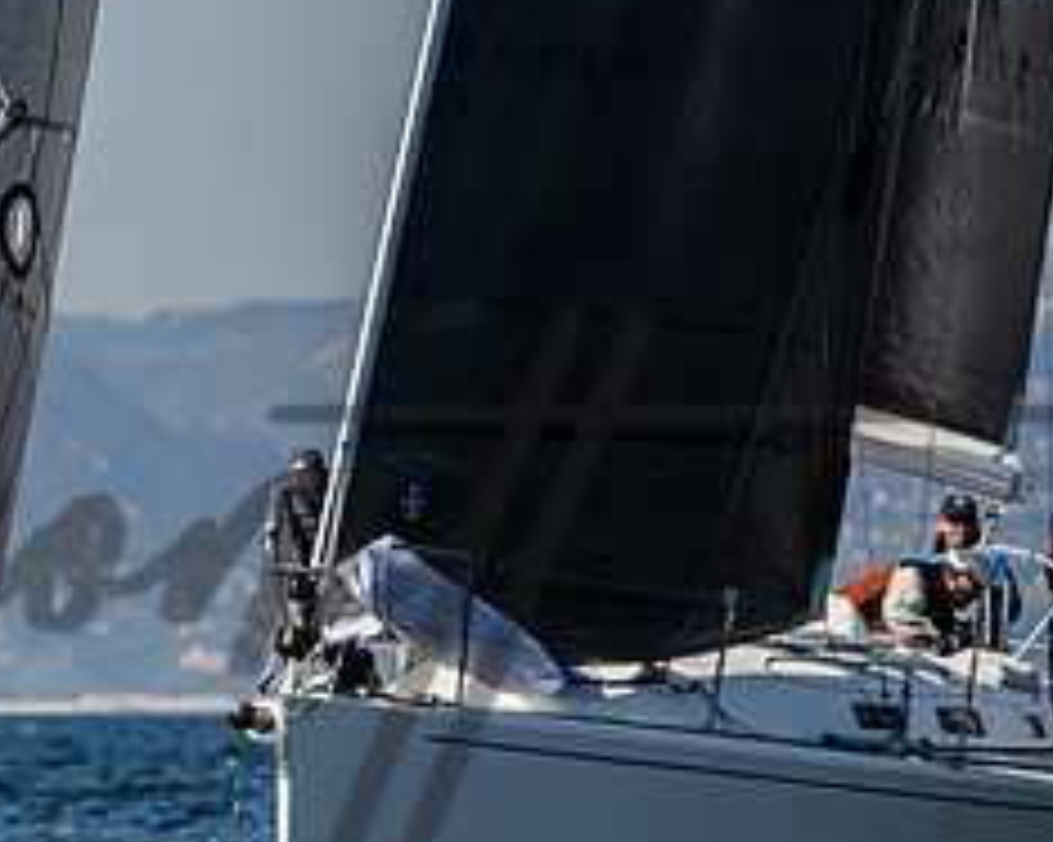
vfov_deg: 3.7
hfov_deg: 4.6
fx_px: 13146
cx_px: 9
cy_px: 520
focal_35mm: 422
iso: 400
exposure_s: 1/5000
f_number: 4.8
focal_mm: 180
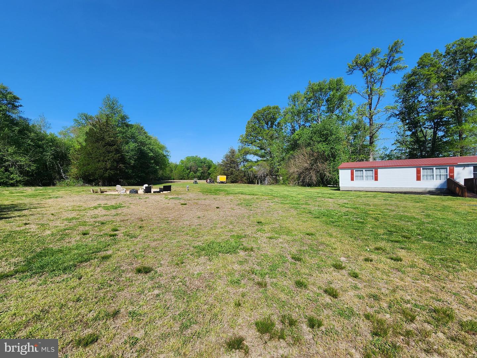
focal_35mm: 13
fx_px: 179
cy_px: 179
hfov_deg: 106.2
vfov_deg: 89.9
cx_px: 238
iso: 50
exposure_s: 1/1859
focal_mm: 2.2
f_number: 2.2
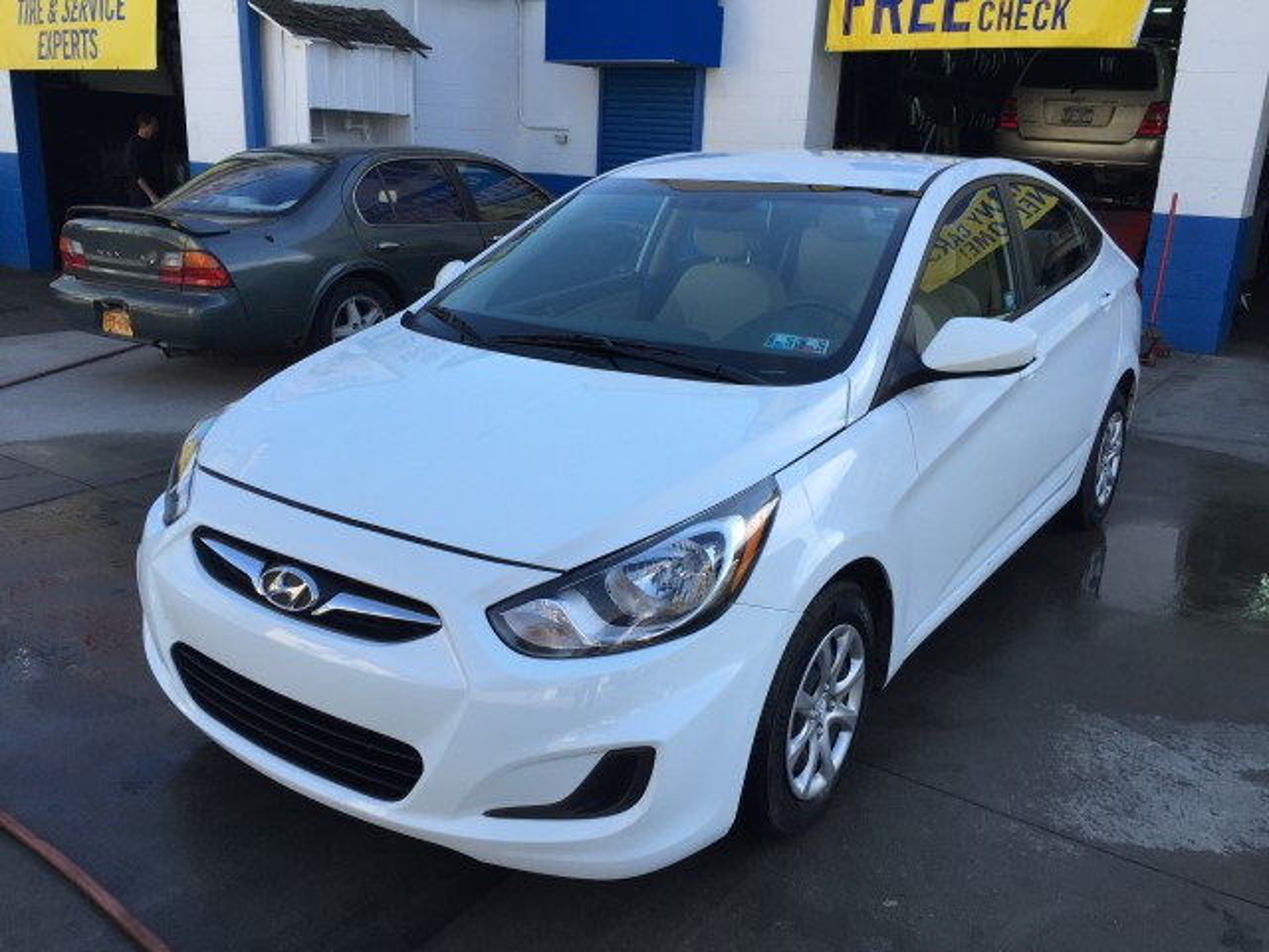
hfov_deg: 61.7
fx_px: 1063
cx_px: 634
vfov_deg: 48.2
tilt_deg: -16.0
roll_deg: -3.1
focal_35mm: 29
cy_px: 476
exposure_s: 1/682
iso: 32
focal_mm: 4.15
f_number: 2.2
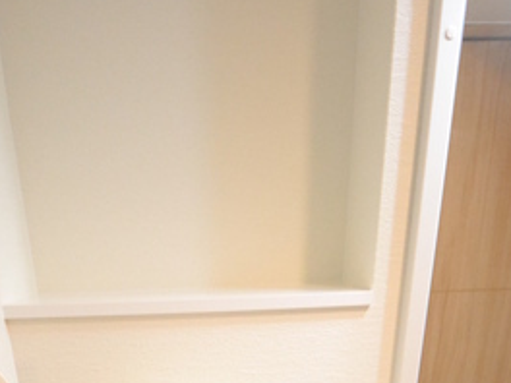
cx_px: 210
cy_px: 598
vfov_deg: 26.6
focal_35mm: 35
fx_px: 517
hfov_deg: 52.3
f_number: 5
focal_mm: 10
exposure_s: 1/100
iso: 3200
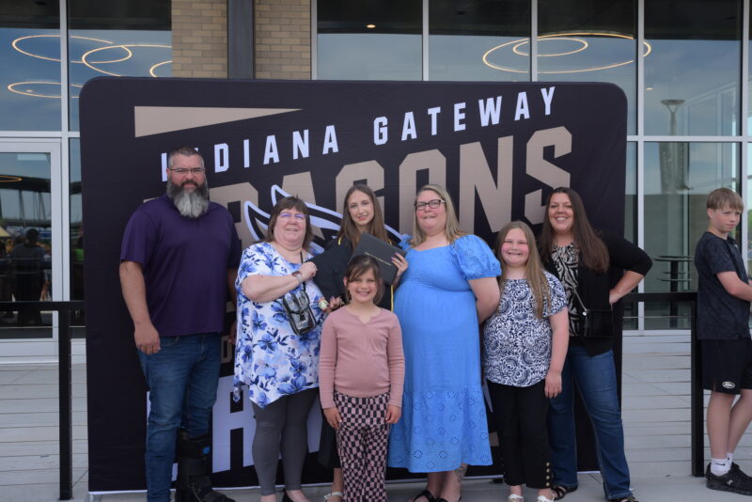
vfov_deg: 35.1
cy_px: 251
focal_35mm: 38
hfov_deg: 50.7
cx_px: 376
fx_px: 794
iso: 400
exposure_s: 1/640
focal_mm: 38
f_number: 6.3
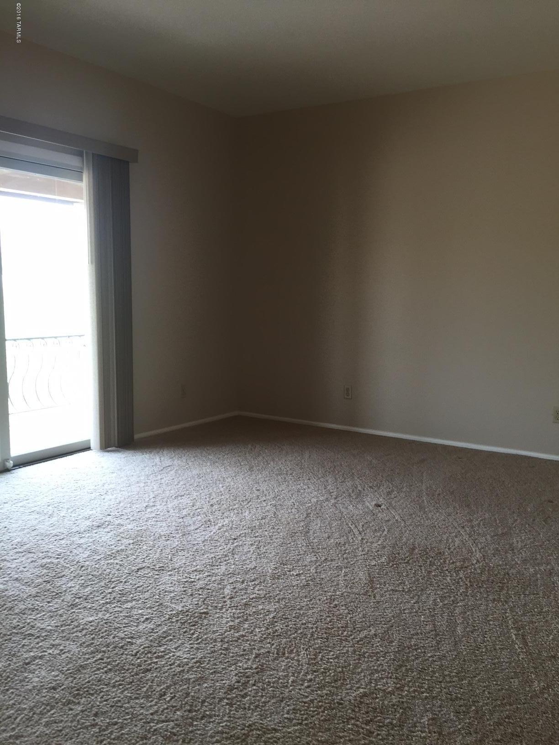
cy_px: 372
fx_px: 624
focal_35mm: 29
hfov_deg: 48.2
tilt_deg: -6.4
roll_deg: -0.8
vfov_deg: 61.7
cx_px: 280
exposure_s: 1/60
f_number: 2.2
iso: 40
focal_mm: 4.15
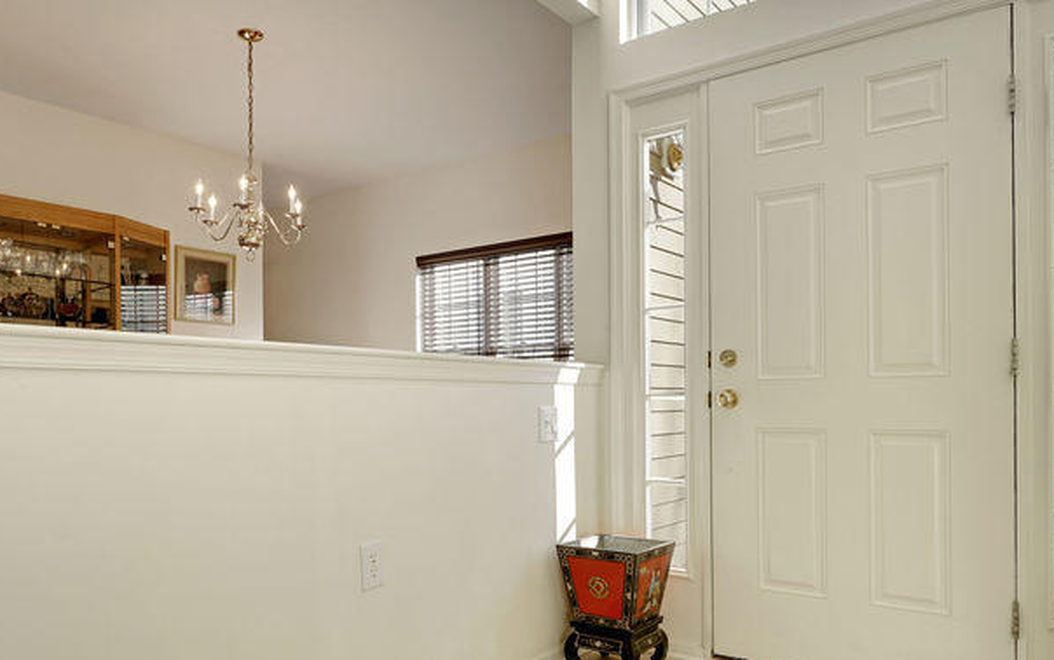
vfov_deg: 45.8
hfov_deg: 68.4
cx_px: 513
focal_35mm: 27
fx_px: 776
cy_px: 401
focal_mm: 16
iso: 200
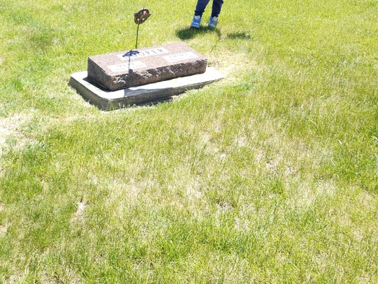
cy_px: 40
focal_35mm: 45
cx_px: 72
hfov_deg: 40.2
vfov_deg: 31.1
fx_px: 492
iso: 25
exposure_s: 1/399
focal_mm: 5.54
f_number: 1.8
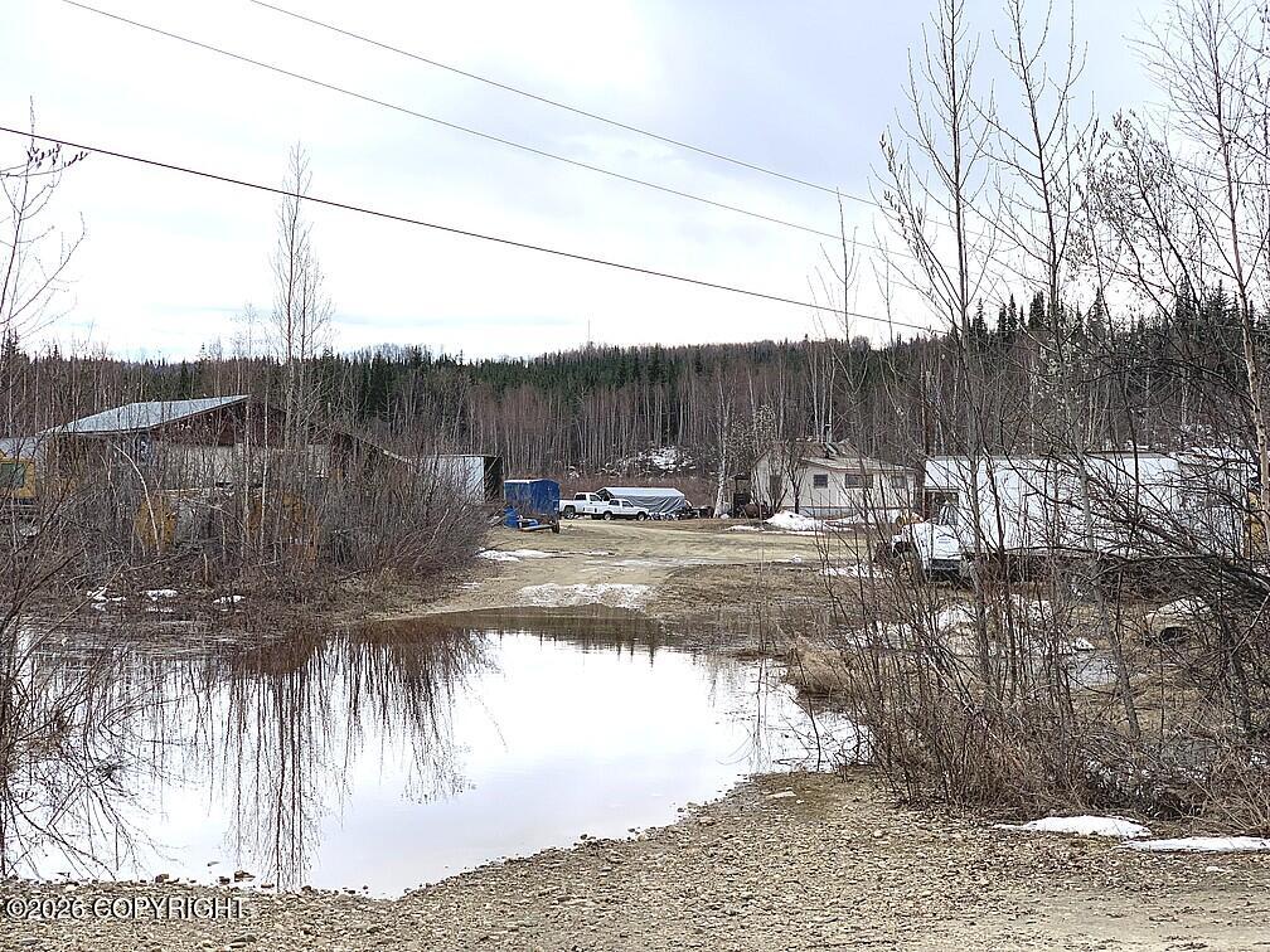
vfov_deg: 28.0
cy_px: 476
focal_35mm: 52
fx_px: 1908
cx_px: 635
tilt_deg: +0.2
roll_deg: -1.1
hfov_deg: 36.8
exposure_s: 1/1453
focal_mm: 6
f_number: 2.4
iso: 16
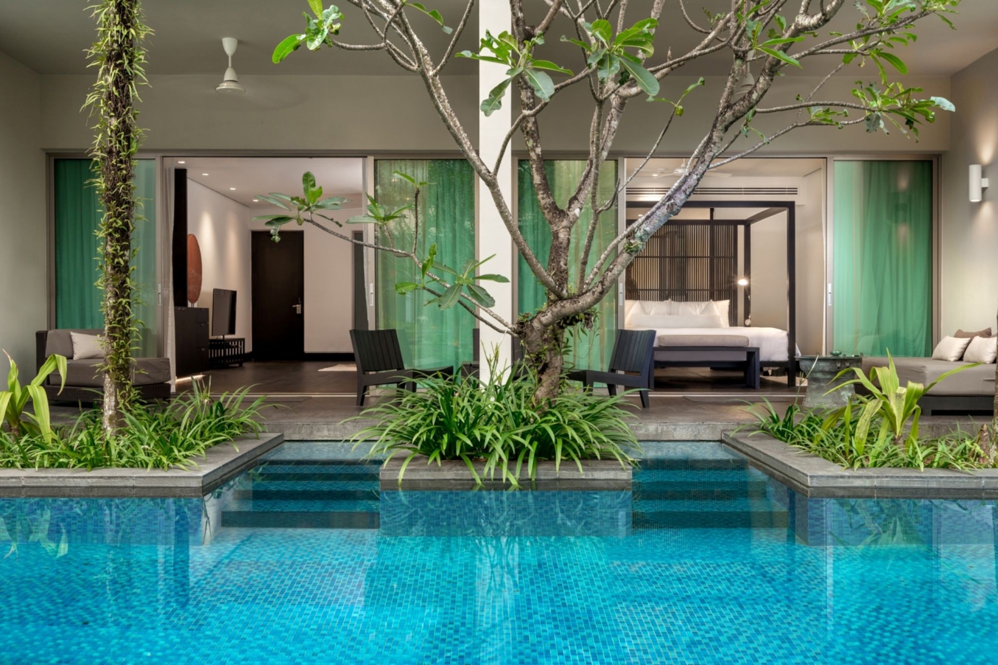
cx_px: 499
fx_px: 970
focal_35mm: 35
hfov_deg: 54.4
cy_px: 332
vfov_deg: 37.8
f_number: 7.1
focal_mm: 35
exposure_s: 1/1.67
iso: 100
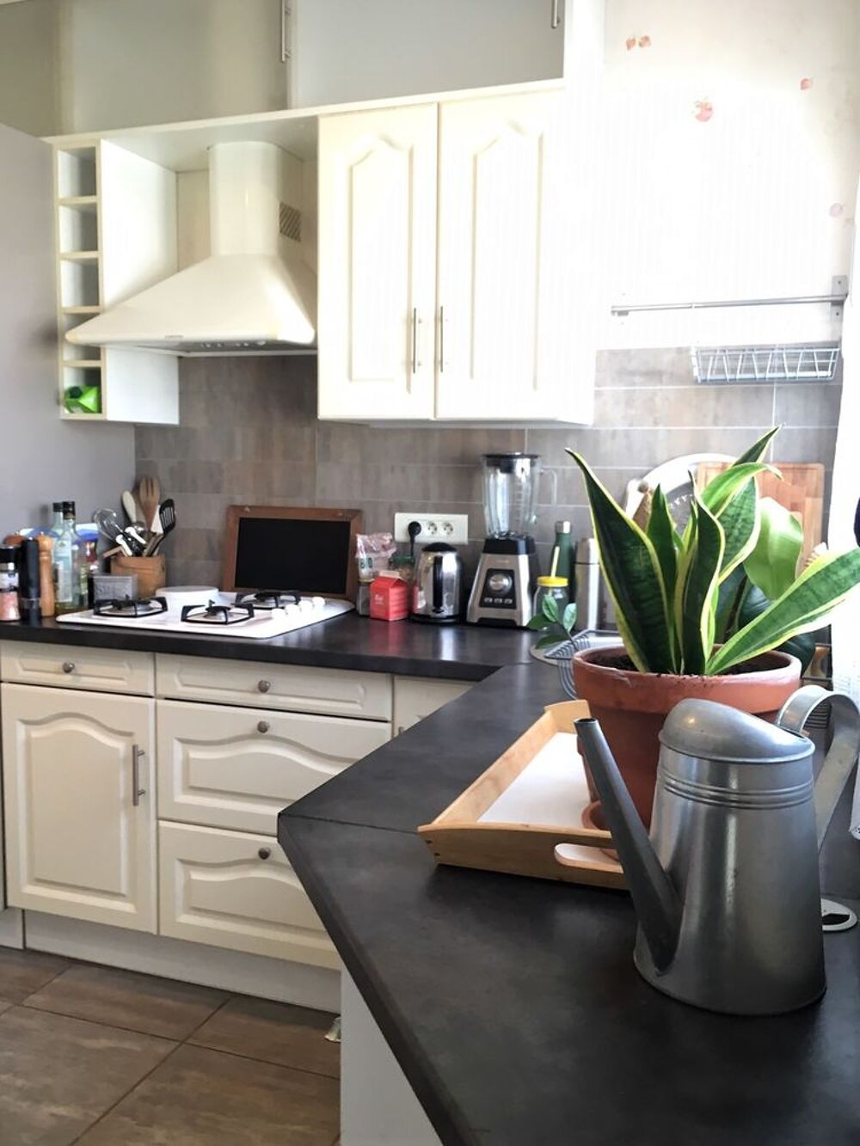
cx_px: 430
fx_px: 960
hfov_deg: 48.2
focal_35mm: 29
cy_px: 573
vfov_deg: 61.7
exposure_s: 1/33
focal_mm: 4.15
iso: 80
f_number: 2.2
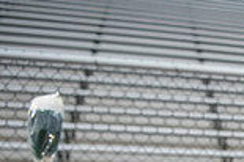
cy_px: 271
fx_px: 609
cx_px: 419
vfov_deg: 13.8
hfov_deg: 18.5
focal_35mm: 90
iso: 2000
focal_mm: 24
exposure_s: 1/800
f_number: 3.2
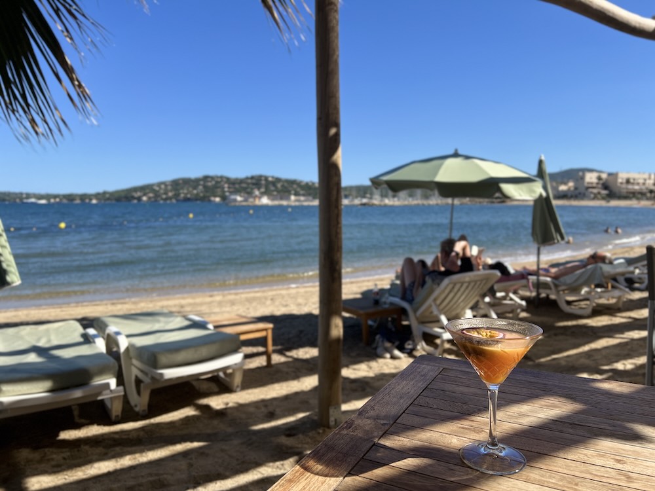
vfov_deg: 53.1
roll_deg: +0.7
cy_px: 246
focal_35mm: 26
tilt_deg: -4.9
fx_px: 492
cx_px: 328
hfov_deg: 67.3
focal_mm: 5.7
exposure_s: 1/2353
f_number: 1.5
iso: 50
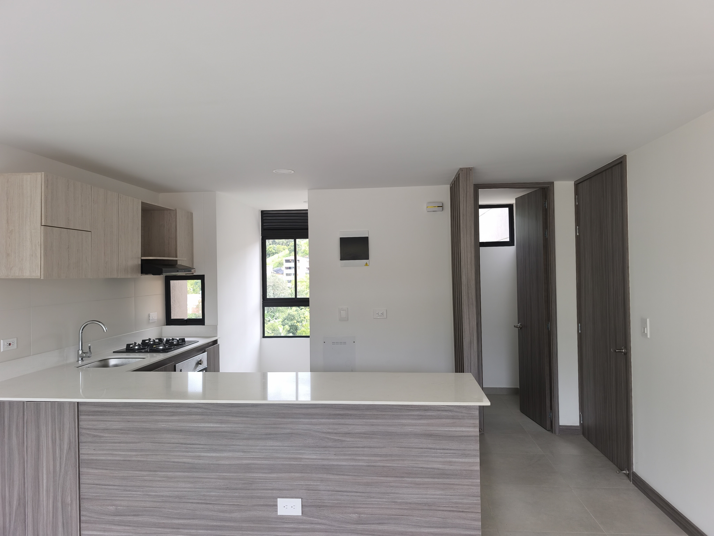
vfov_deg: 58.9
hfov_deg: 73.9
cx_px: 357
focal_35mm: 23
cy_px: 268
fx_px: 474
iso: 50
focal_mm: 6.57
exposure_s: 1/120
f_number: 1.6
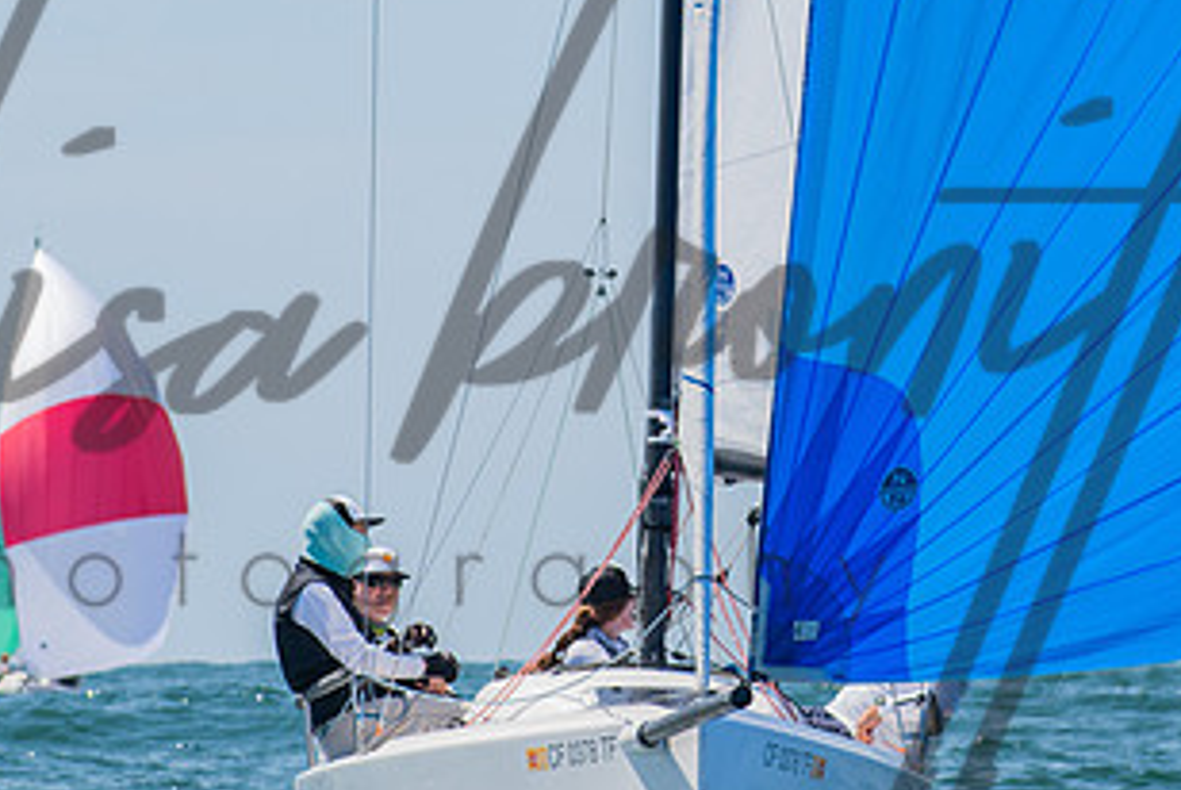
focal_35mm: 373
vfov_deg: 3.7
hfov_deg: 5.5
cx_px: 717
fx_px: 12248
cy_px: 286
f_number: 6.3
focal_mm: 130
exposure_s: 1/1000
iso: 200
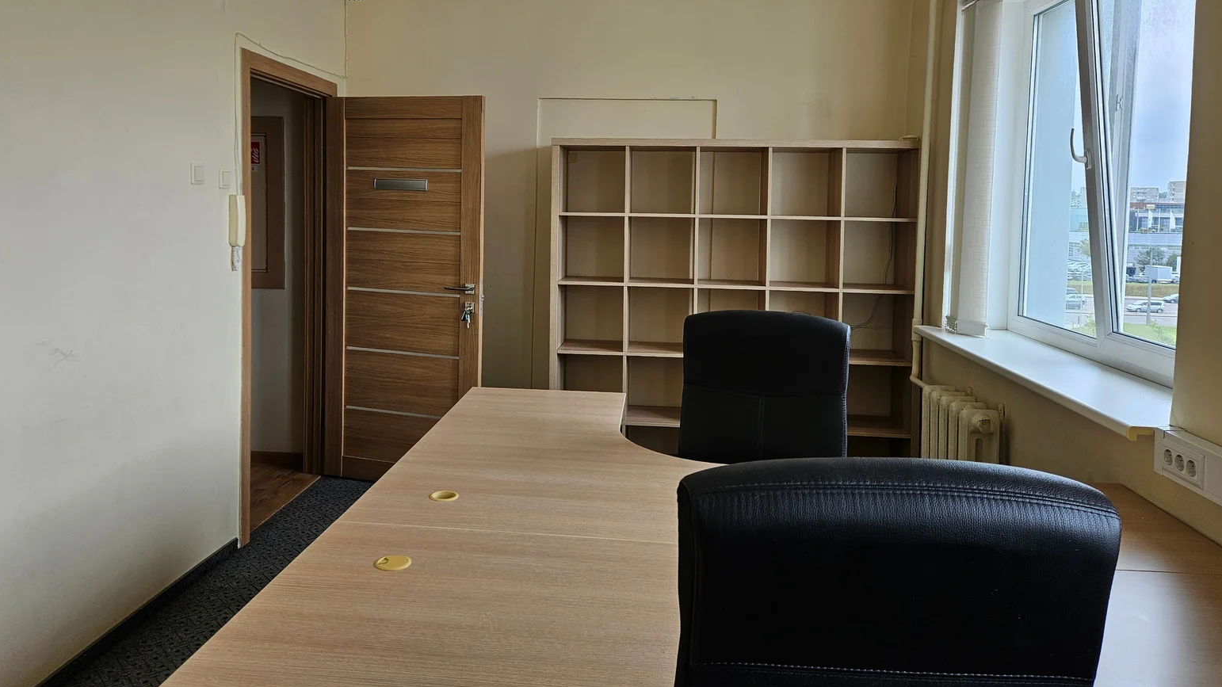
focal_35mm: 26
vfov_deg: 44.0
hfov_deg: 71.9
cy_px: 253
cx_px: 619
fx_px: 842
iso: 32
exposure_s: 1/100
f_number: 1.8
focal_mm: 5.4
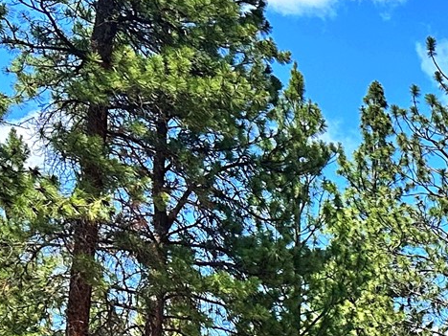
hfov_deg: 15.2
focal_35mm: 105
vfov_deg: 13.0
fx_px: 1359
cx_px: 891
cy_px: 569
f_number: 1.78
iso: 80
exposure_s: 1/3356
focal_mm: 6.86
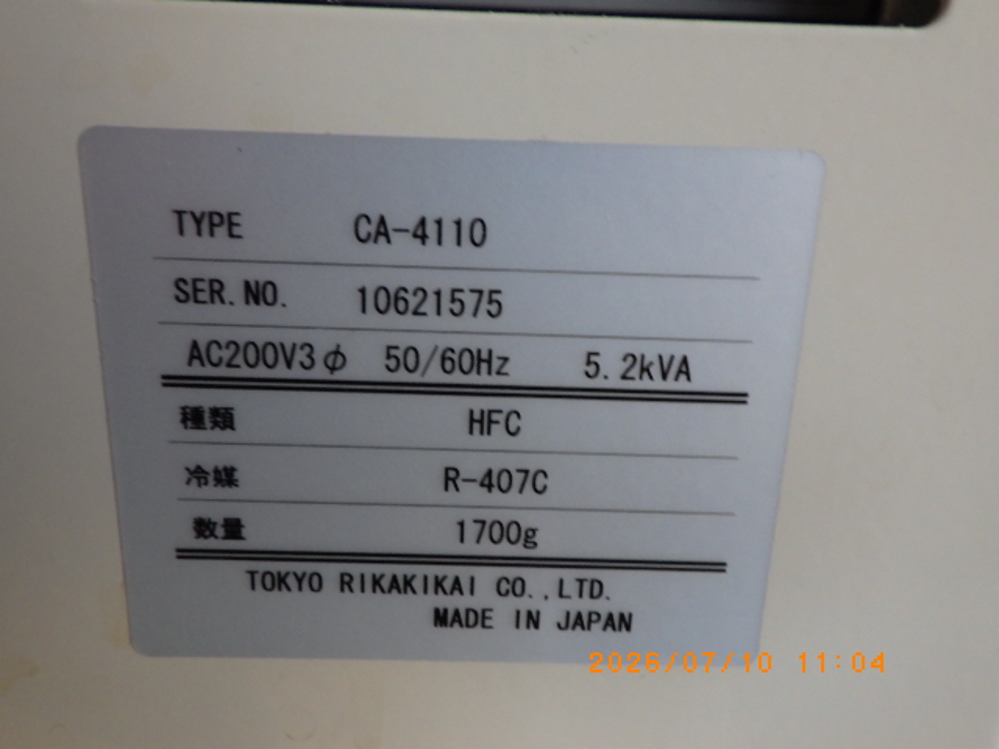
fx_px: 981
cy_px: 374
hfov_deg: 54.0
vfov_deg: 41.8
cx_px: 500
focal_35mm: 34
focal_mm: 6.1
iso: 500
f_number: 3.8
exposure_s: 1/50
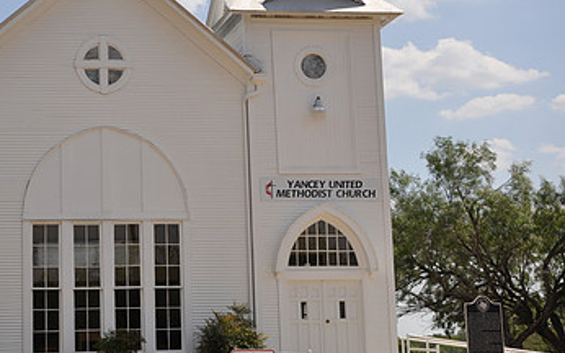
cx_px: 113
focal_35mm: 82
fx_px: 1262
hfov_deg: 24.8
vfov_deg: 15.9
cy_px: 163
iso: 200
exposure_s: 1/250
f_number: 8
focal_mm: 32
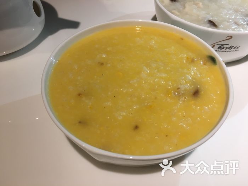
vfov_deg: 48.2
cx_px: 124
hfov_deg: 61.7
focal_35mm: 29
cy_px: 93
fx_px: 208
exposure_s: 1/33
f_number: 2.2
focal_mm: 4.15
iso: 32
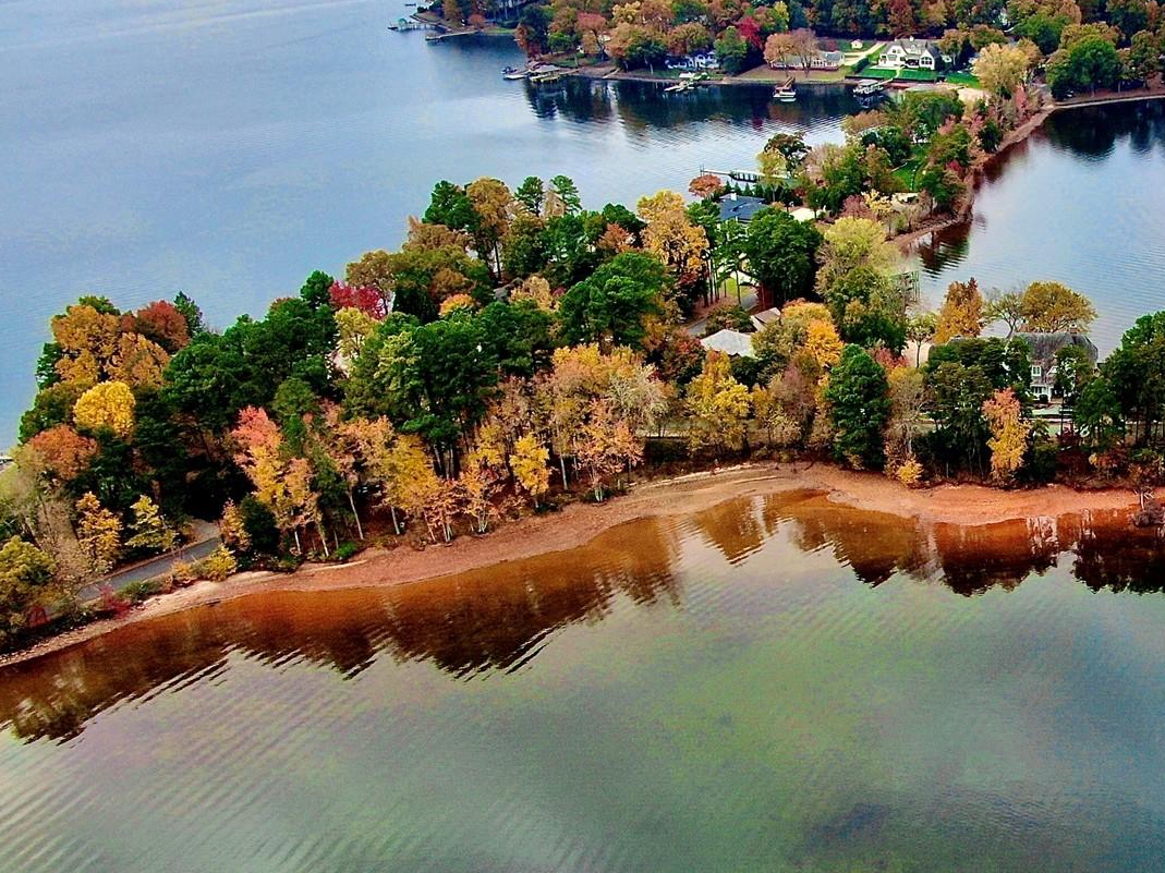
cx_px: 1055
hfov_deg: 38.3
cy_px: 524
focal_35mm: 46
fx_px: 1548
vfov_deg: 31.4
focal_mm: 4.39
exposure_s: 1/500
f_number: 2.8
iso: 100
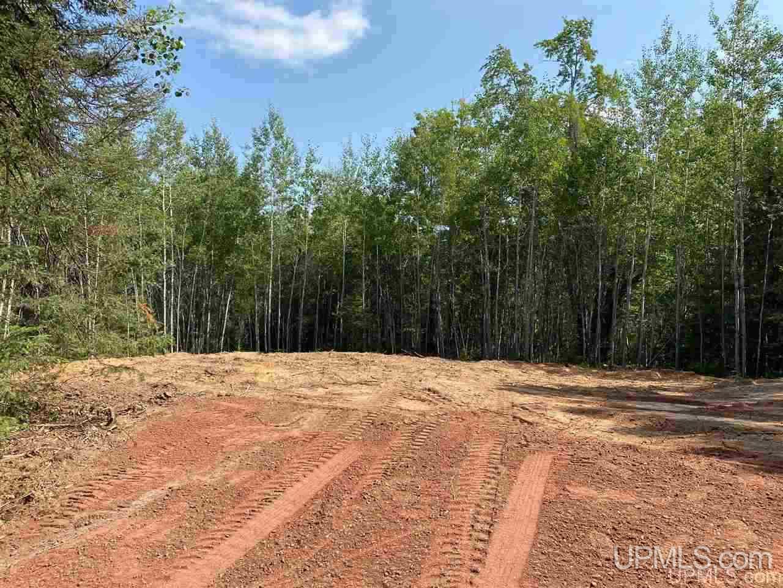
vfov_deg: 53.1
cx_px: 392
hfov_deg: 67.3
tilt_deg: +0.4
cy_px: 294
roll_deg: -0.8
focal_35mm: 26
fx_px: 588
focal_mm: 4.25
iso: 32
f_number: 1.8
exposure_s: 1/1484
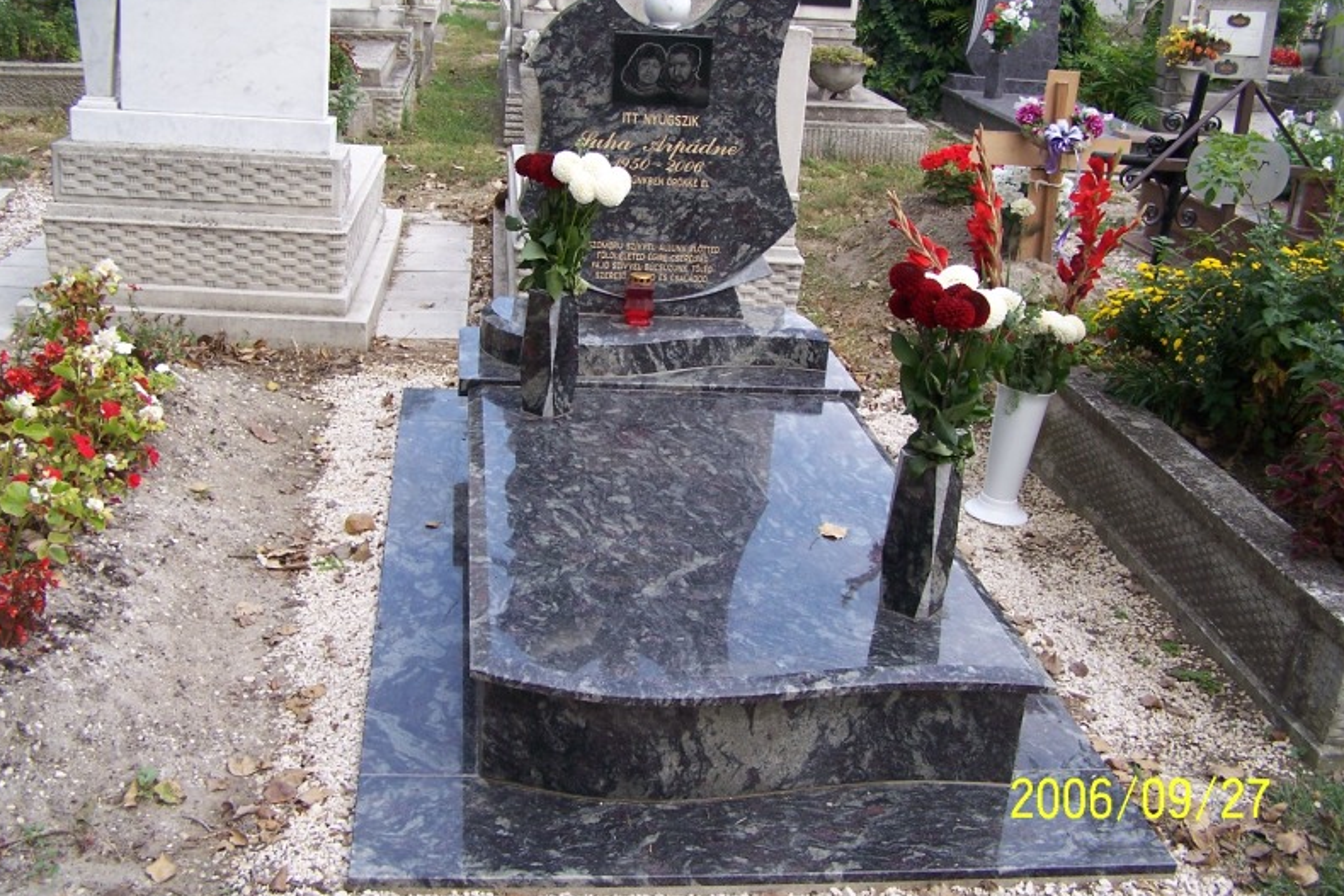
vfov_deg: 33.4
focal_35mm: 40
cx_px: 665
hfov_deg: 48.4
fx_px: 1494
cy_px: 430
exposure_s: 1/320
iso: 80
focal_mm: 6.3
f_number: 2.8
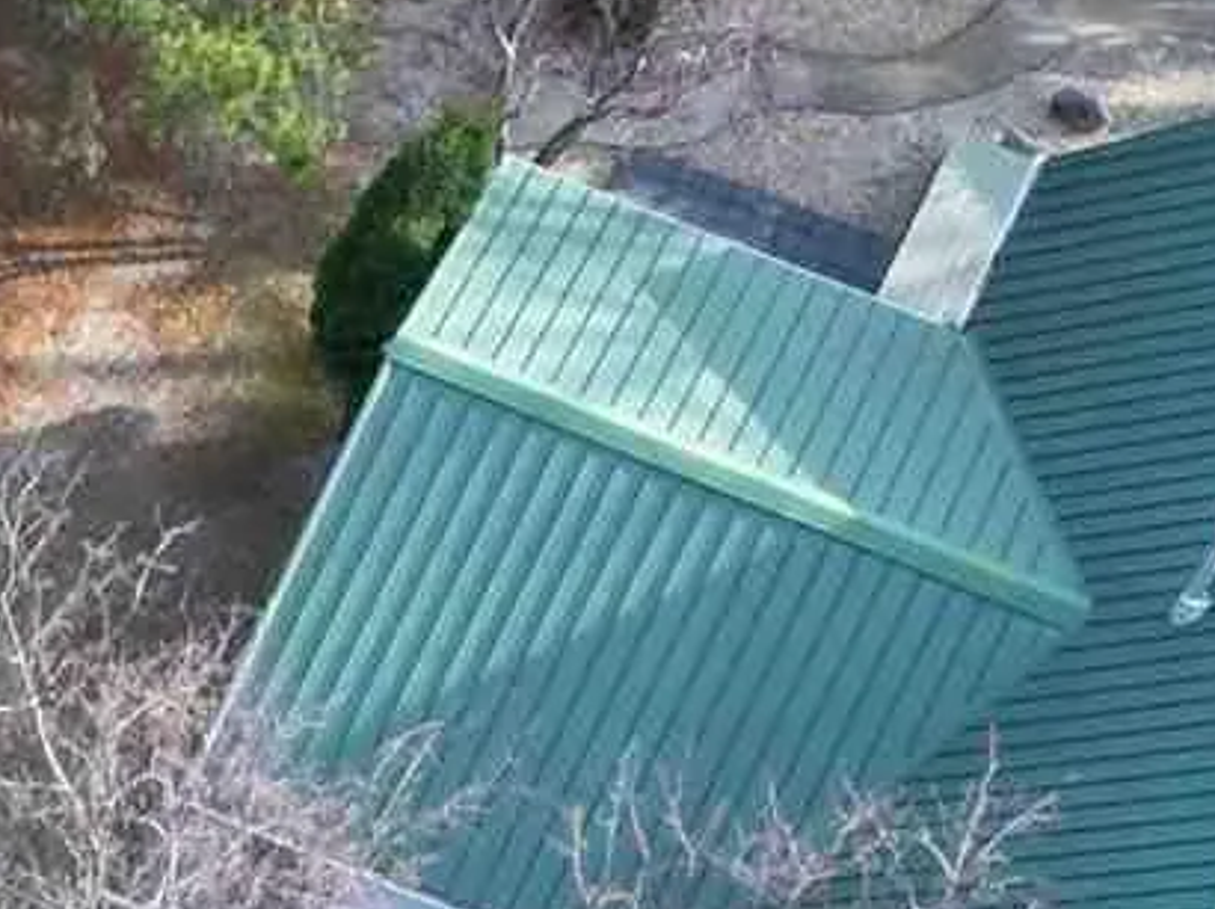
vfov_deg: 7.4
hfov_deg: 10.0
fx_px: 6314
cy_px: 2653
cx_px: -1357
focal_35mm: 180
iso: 140
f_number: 1.7
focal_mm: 6.72
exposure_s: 1/400
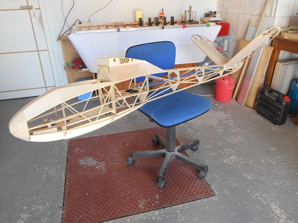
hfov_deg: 67.3
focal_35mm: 26
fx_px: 224
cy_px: 112
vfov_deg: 53.0
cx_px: 149
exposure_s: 1/30
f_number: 3.4
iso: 110
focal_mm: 4.7
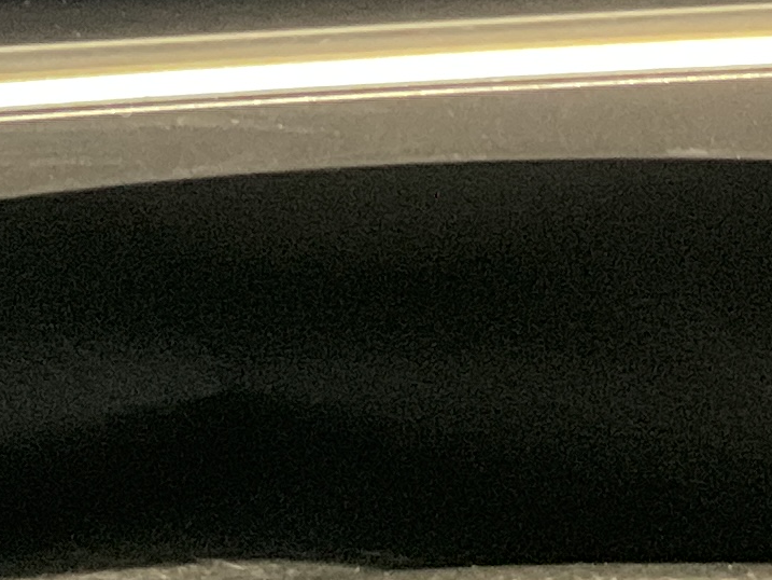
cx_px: 228
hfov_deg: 12.1
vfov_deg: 8.4
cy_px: -806
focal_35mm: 163
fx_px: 3636
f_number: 1.8
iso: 500
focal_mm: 3
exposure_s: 1/28
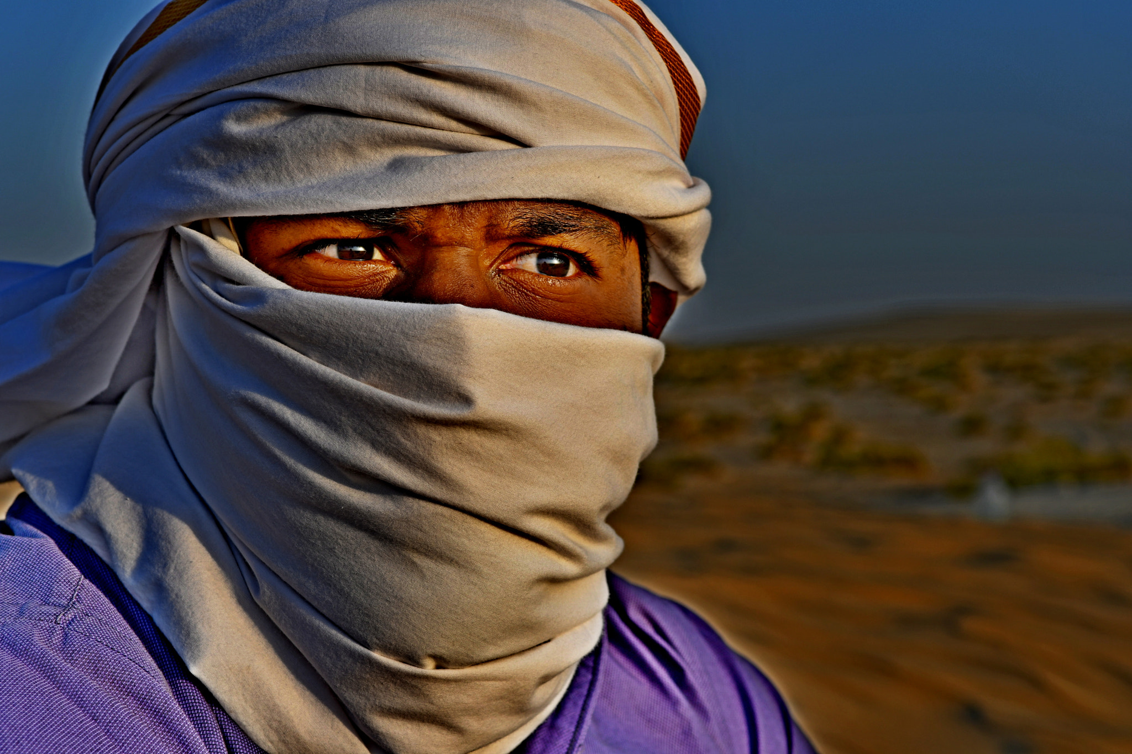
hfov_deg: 24.6
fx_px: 2594
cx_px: 566
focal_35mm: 82
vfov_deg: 16.6
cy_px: 377
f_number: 8
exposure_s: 1/320
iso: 100
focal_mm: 55
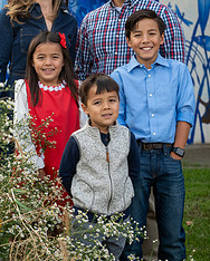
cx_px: 84
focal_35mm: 126
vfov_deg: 15.2
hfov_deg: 12.3
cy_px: 67
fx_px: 976
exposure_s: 1/200
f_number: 4.5
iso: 400
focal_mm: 70
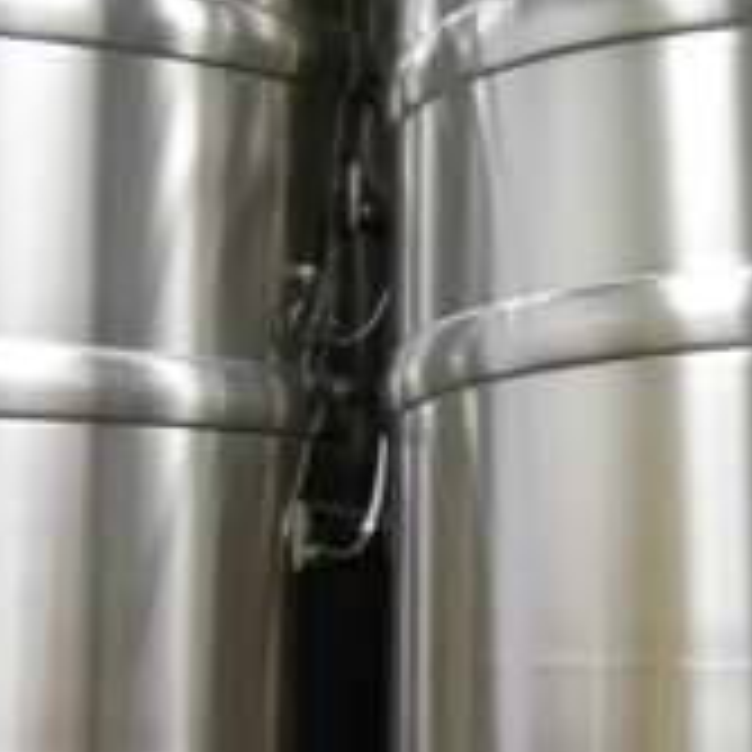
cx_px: 1702
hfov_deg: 12.0
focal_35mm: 122
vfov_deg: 14.2
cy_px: 655
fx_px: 2999
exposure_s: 1/60
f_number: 4
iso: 800
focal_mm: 20
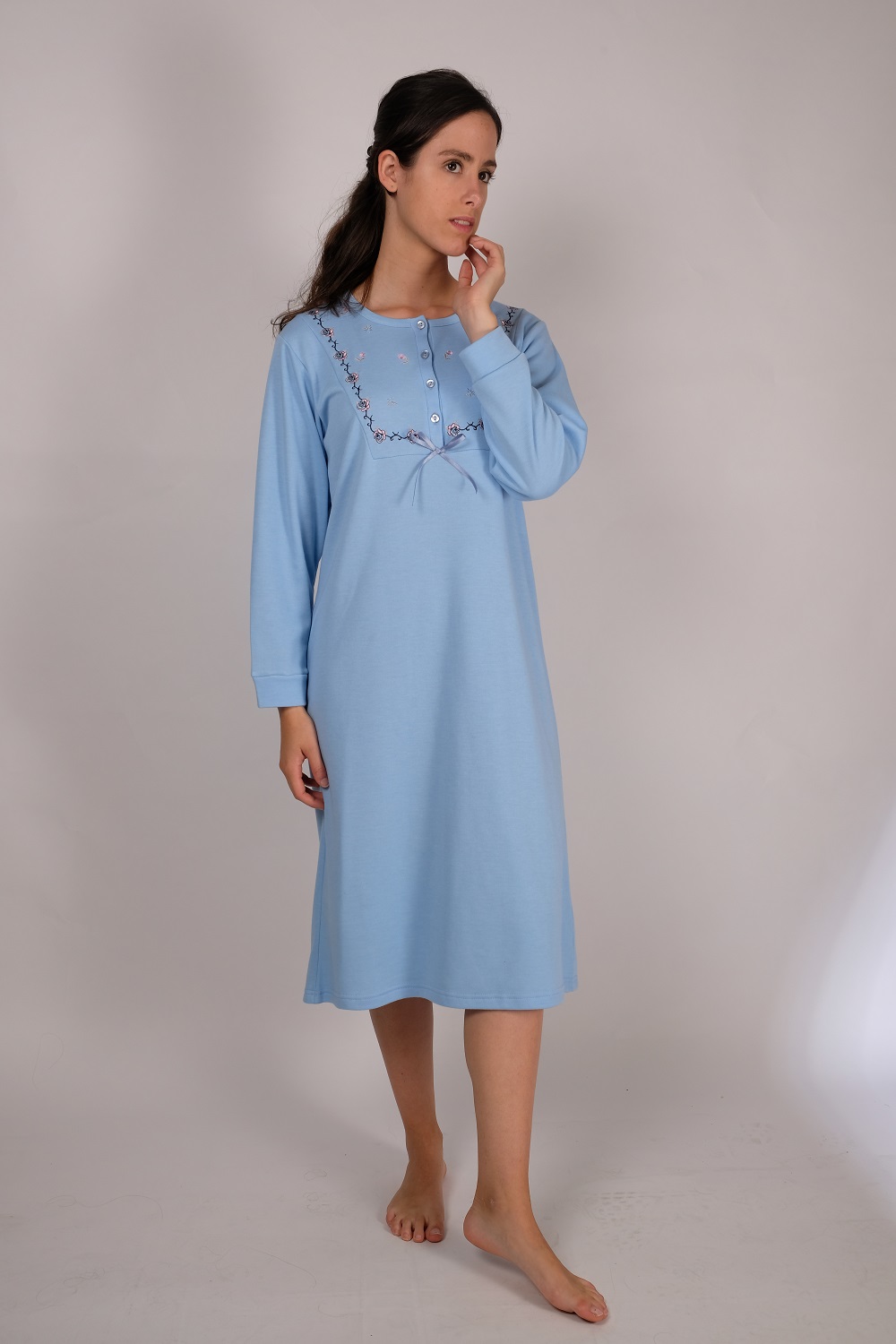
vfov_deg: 54.4
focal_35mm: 35
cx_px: 448
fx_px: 1307
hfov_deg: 37.9
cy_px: 672
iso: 200
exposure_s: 1/125
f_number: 8
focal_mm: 23.3
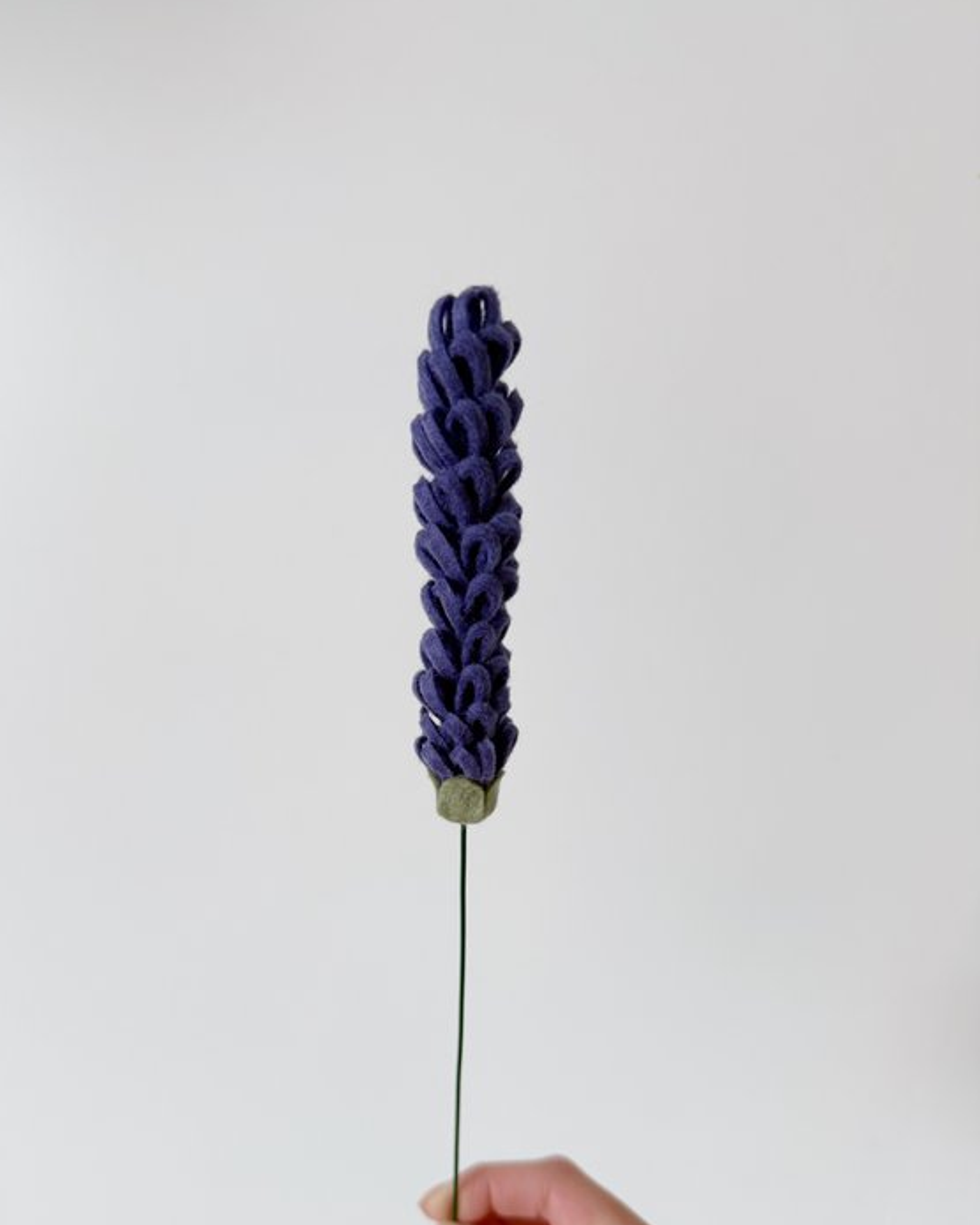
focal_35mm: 27
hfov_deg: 53.1
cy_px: 694
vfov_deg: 63.8
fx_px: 979
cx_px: 452
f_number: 1.78
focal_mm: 6.76
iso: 200
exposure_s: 1/121
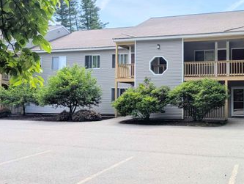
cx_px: 180
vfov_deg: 39.8
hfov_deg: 49.4
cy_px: 88
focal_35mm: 36
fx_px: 254
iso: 17
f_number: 1.68
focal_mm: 6.9
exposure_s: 1/1672
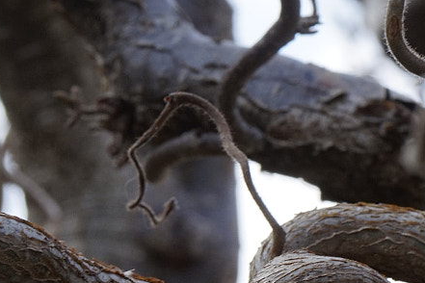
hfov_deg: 7.4
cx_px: 757
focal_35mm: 272
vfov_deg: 5.1
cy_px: 73
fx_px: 3211
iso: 100
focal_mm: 50
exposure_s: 1/80
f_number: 9
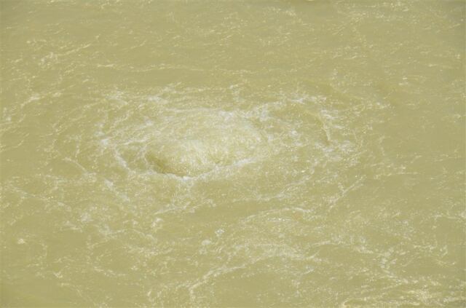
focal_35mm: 168
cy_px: 154
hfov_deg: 12.3
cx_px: 233
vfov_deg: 8.1
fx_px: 2169
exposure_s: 1/400
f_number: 10
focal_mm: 112
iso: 100
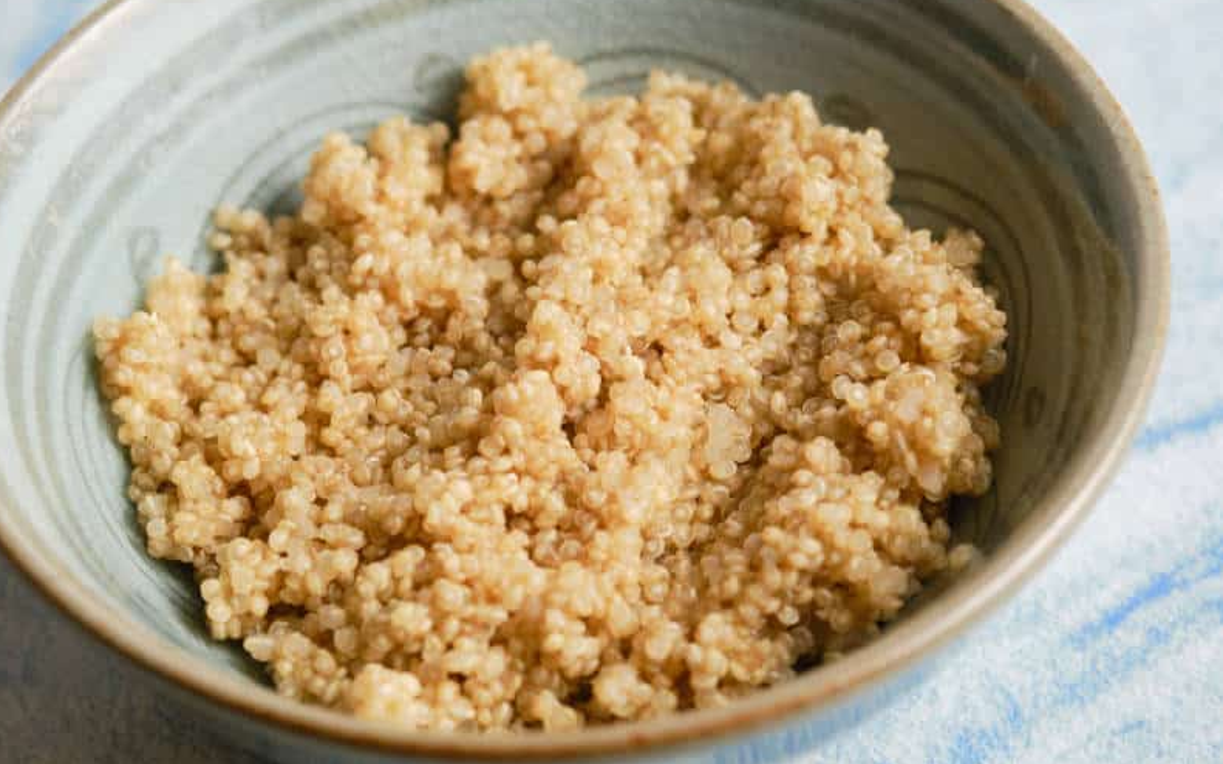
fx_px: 3166
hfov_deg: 21.9
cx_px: 591
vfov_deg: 13.8
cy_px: 401
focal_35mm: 95
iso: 3200
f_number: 5.6
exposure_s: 1/60
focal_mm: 60
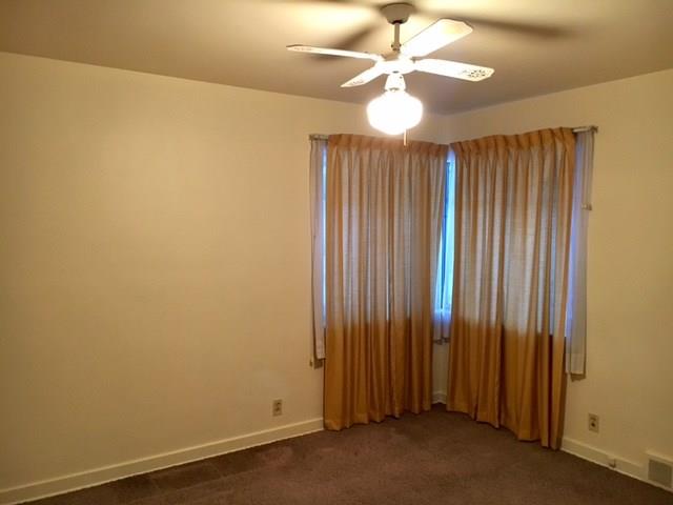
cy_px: 252
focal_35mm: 29
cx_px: 336
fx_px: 564
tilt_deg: -4.0
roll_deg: +0.1
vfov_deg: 48.2
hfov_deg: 61.7
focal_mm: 4.15
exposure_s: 1/30
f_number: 2.2
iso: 250
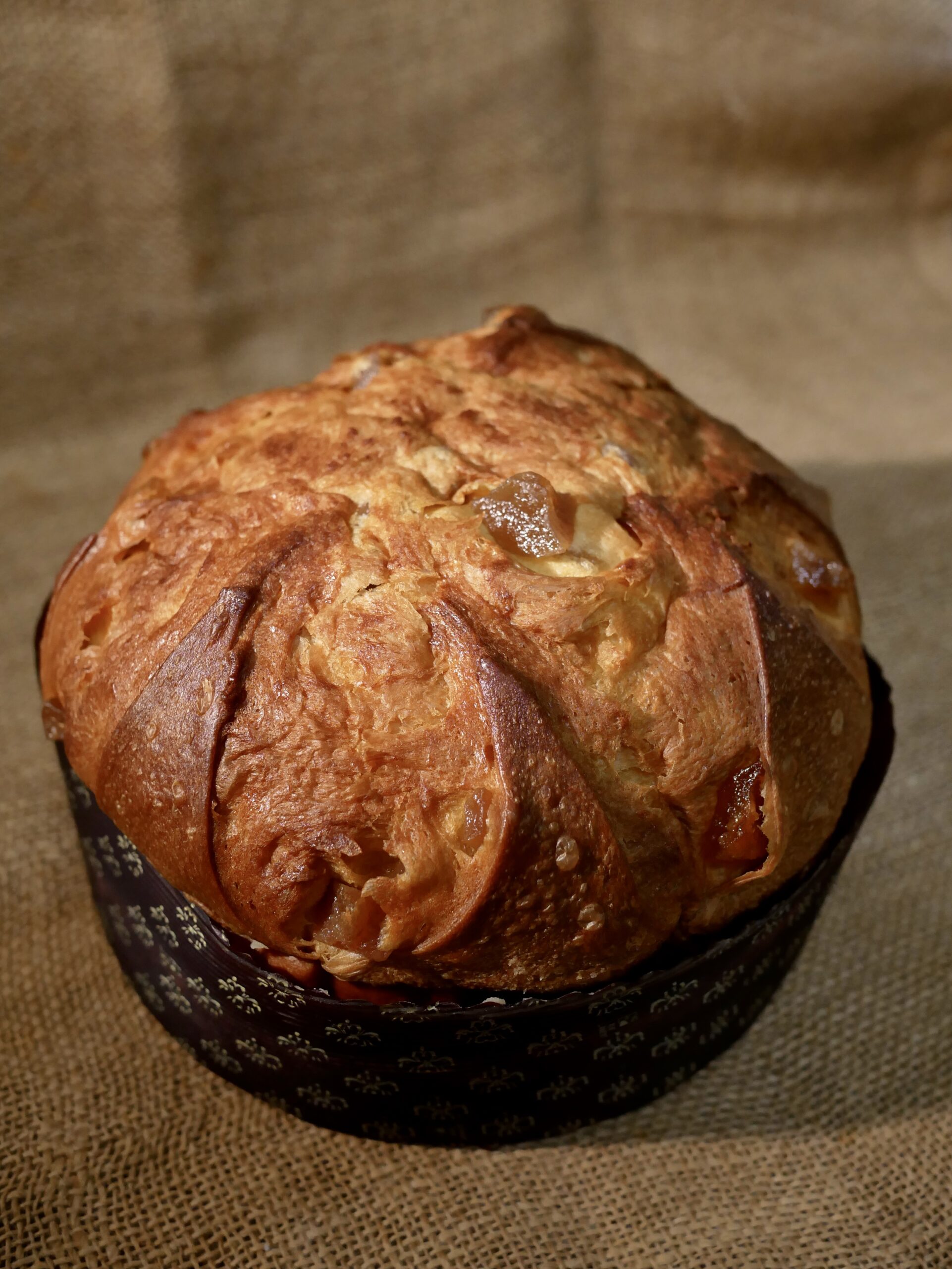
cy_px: 634
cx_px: 476
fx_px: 1466
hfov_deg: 36.0
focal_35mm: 40
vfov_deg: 46.8
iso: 800
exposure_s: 1/80
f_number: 2.8
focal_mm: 20
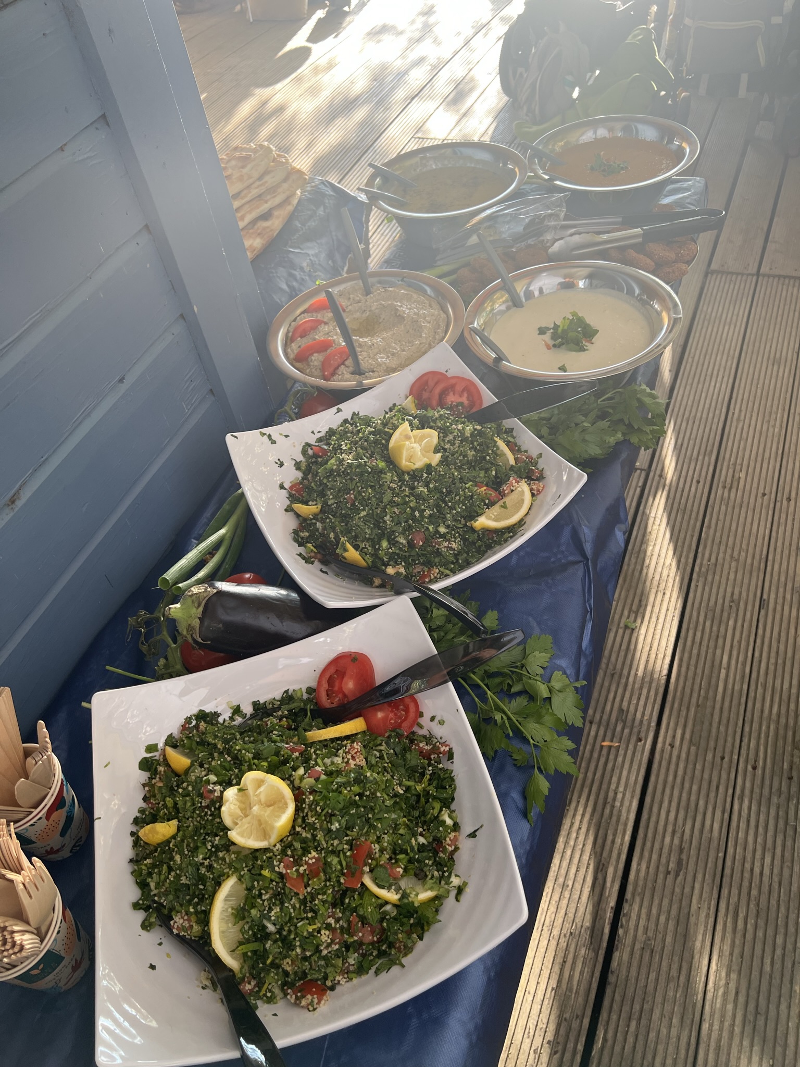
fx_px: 801
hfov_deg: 53.1
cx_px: 400
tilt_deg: -46.5
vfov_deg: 67.3
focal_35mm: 26
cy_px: 534
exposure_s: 1/156
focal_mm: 5.7
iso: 64
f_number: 1.5
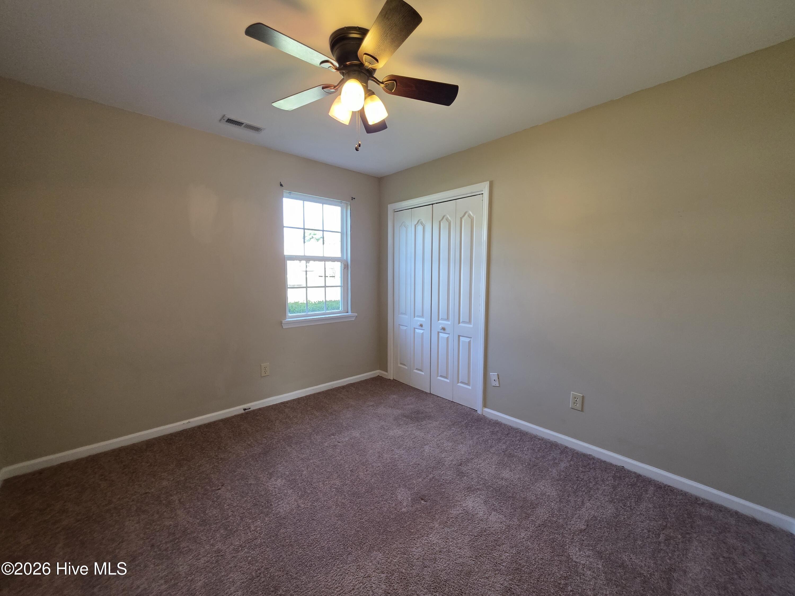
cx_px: 398
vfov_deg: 89.9
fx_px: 299
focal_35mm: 13
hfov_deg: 106.2
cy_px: 298
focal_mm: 2.2
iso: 250
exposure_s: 1/120
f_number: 1.9
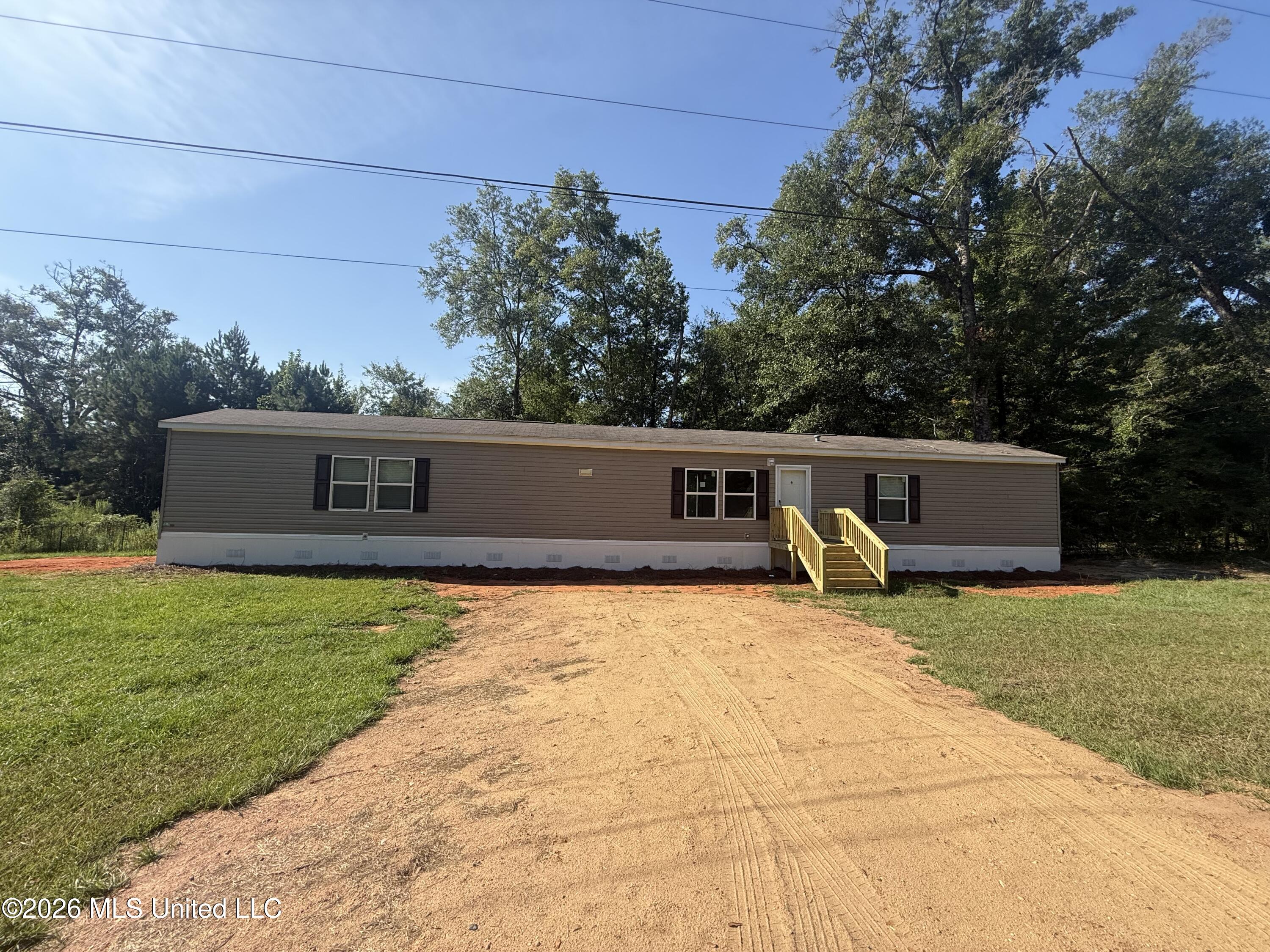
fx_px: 514
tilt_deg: +1.7
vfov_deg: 85.7
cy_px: 476
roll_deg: -0.5
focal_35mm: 14
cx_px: 635
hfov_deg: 102.1
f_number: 2.2
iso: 50
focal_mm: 2.22
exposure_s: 1/1399
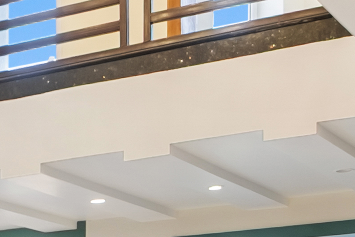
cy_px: 427
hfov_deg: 15.7
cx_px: -206
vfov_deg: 10.9
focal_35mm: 118
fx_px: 1164
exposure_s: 1/4
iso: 160
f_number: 5
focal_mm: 10
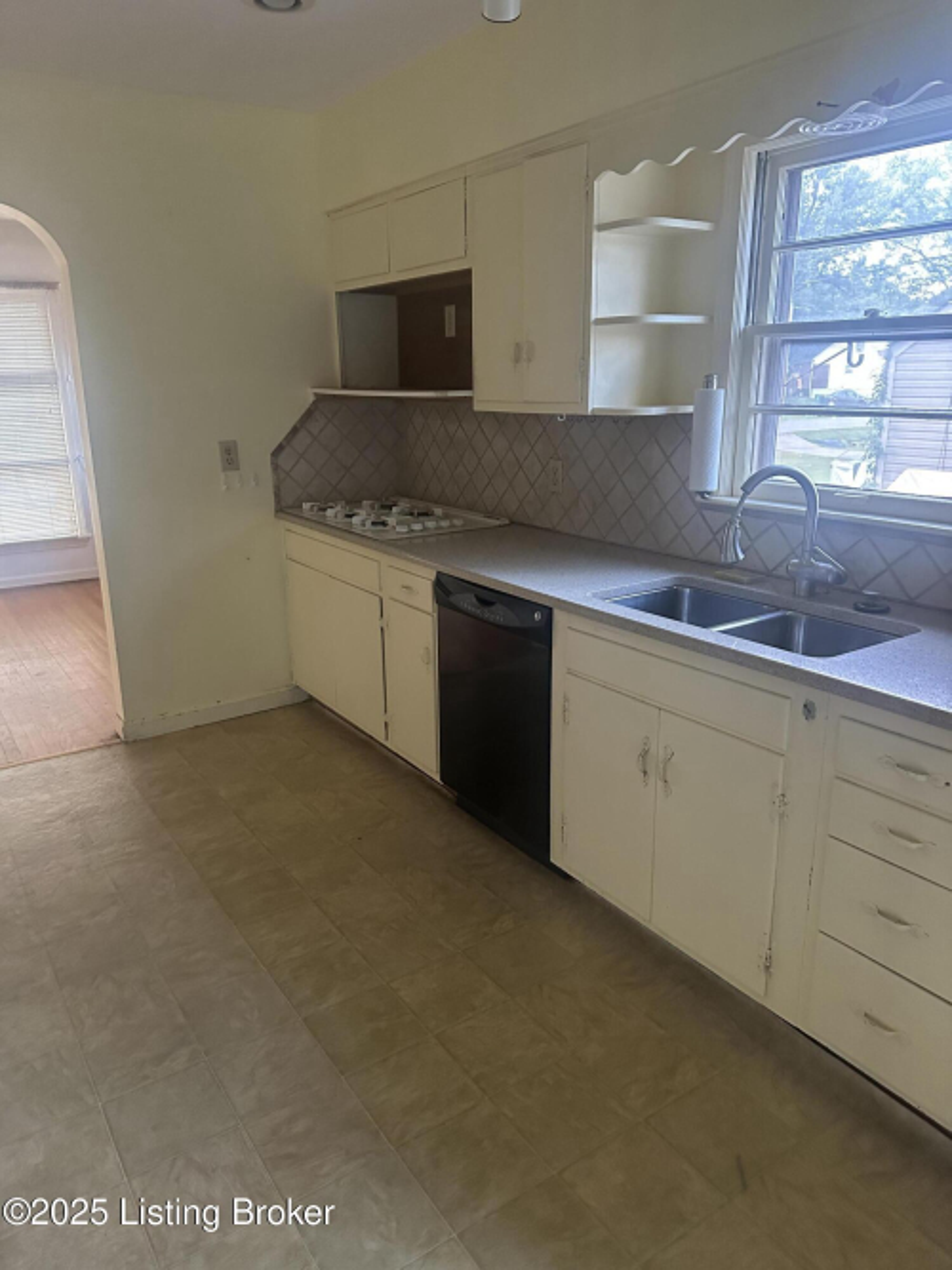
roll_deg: +0.3
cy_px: 635
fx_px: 880
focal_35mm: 24
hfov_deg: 56.8
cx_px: 476
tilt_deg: -15.4
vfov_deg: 71.6
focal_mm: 6.86
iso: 1000
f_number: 1.78
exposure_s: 1/45
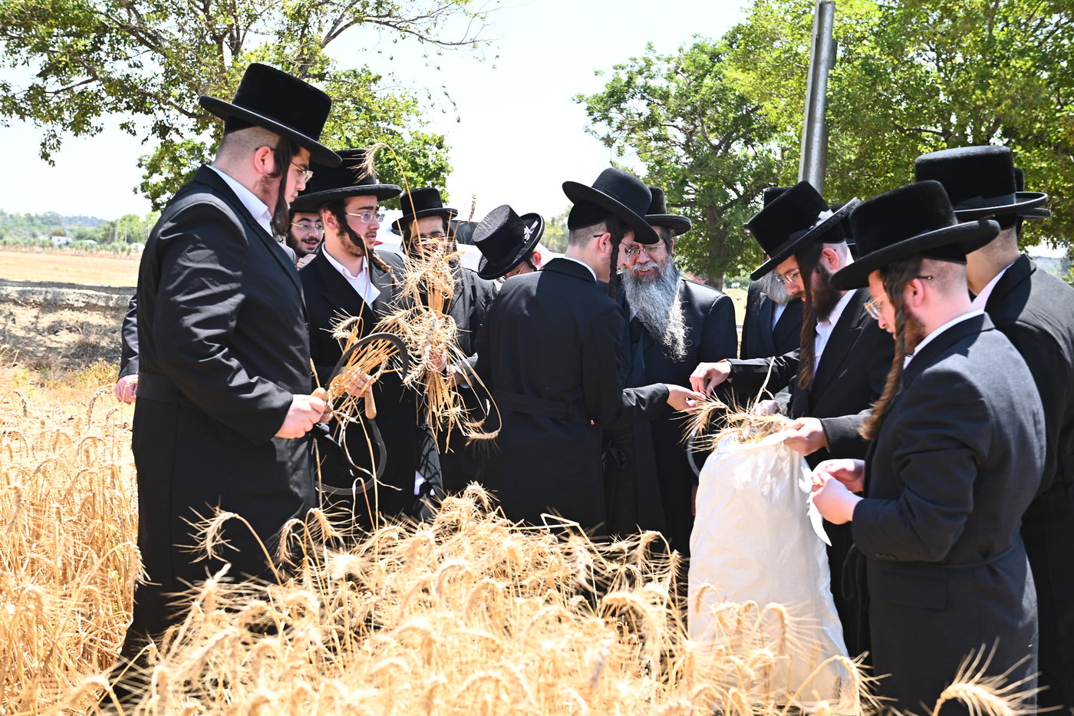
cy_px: 358
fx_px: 1491
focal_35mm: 50
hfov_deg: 39.6
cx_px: 537
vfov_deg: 27.0
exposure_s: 1/200
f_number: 5.6
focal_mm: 50
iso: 160
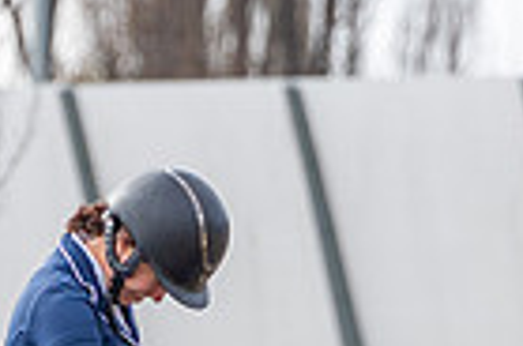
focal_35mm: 789
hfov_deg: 2.6
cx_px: 252
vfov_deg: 1.7
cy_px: 587
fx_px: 11436
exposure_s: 1/1600
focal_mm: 155
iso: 200
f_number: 3.5
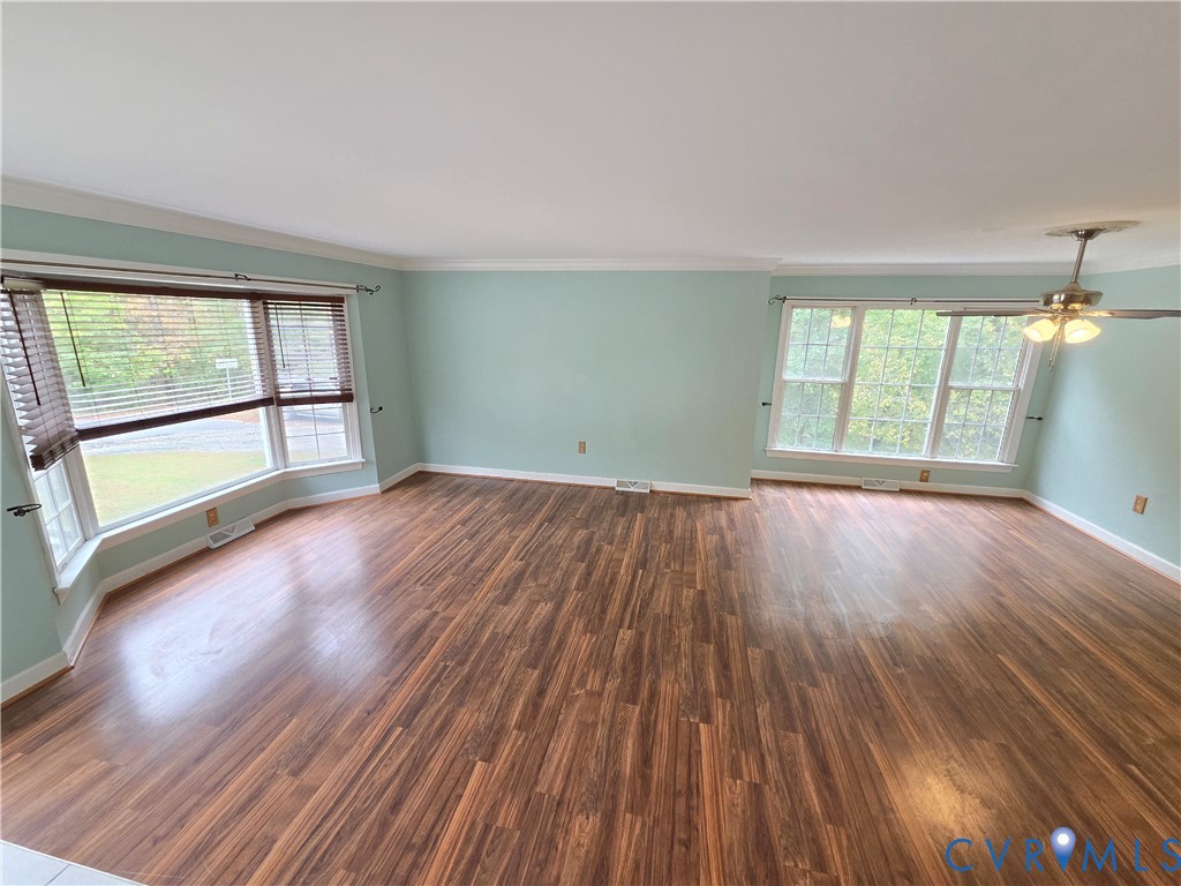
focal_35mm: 13
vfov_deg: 89.9
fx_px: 444
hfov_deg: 106.2
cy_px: 443
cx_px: 590
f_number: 2.2
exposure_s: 1/120
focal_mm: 2.2
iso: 320
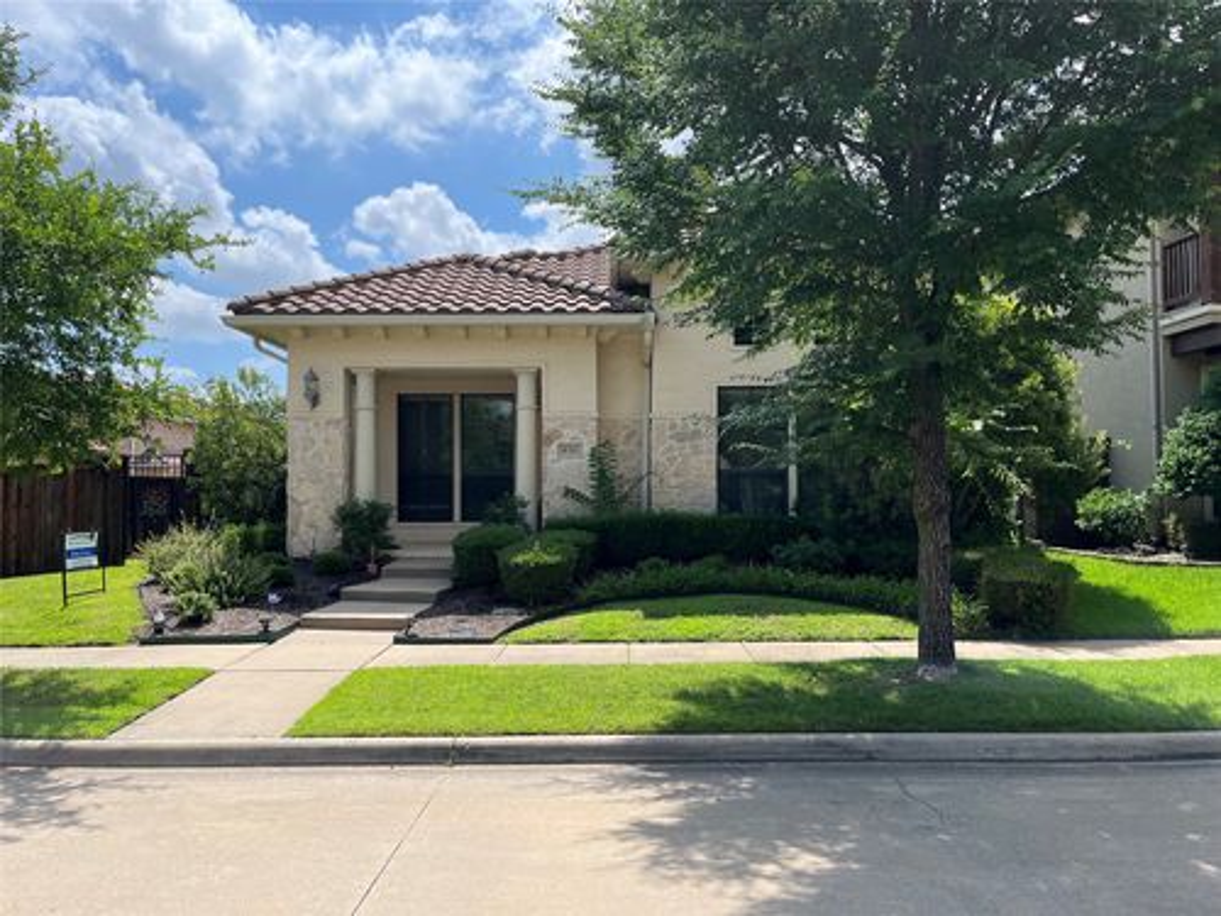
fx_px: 917
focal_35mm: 26
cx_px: 610
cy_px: 458
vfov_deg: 53.1
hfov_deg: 67.3
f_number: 1.6
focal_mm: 5.1
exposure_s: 1/2967
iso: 50
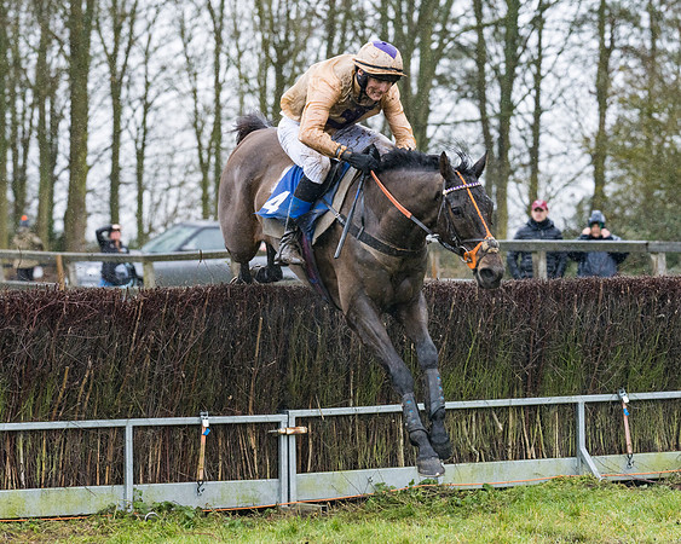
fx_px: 3504
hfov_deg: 11.1
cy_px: 255
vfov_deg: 8.9
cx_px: 258
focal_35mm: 174
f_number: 4
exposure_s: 1/1250
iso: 1600
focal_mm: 135
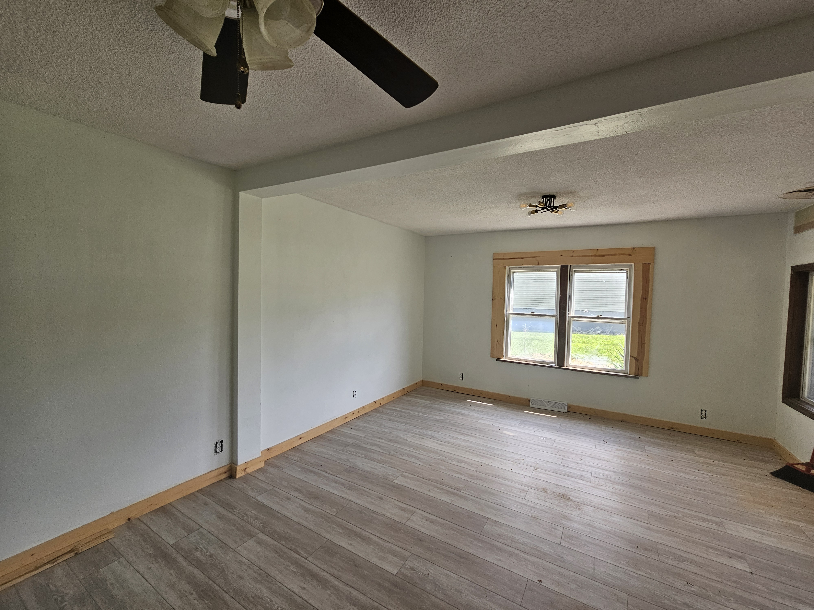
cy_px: 305
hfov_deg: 106.2
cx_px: 407
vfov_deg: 89.9
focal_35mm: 13
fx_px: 306
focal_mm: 2.2
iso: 50
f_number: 2.2
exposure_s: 1/120
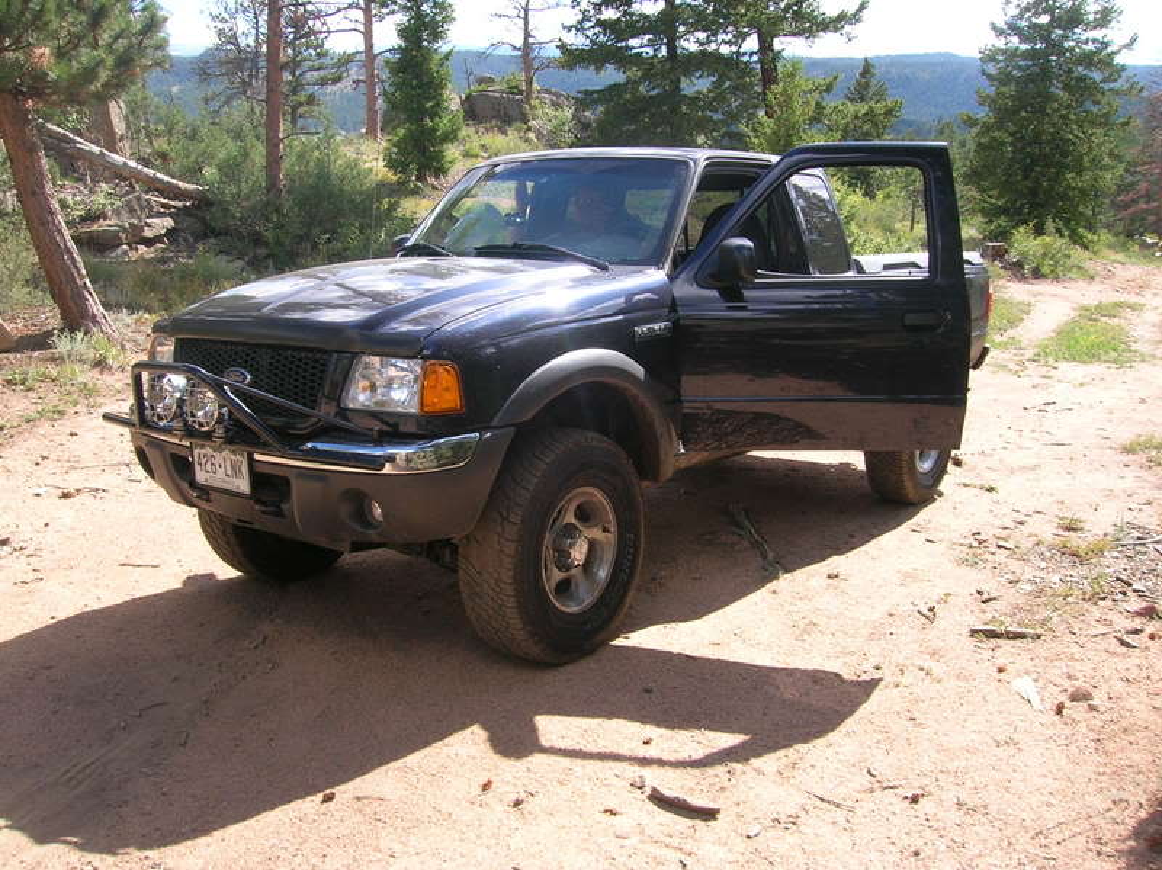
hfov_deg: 54.0
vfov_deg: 41.8
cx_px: 581
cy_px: 435
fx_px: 1141
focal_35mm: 34
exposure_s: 1/132
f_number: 4.9
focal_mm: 5.7
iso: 50
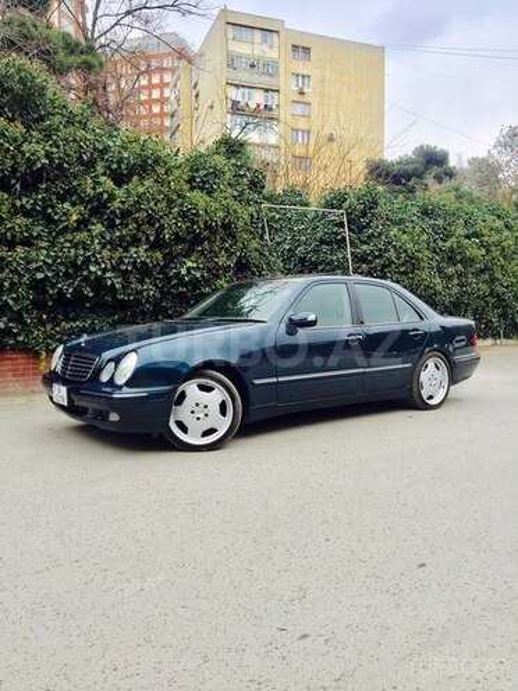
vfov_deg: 61.7
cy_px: 346
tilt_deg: -2.4
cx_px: 259
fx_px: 579
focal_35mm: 29
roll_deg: -0.7
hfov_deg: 48.2
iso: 32
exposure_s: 1/183
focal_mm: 4.15
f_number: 2.2
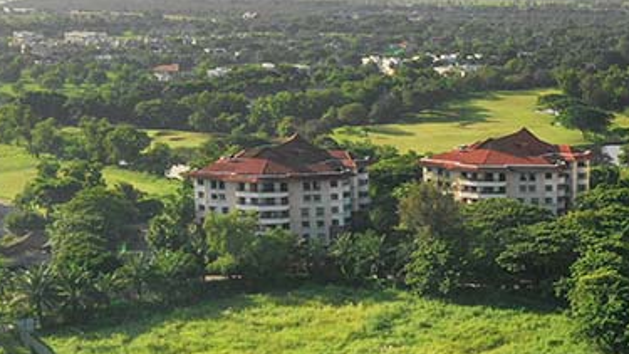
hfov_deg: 27.0
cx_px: 594
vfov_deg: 16.0
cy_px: 252
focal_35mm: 75
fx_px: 1251
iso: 100
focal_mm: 10.26
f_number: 7.1
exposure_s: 1/640
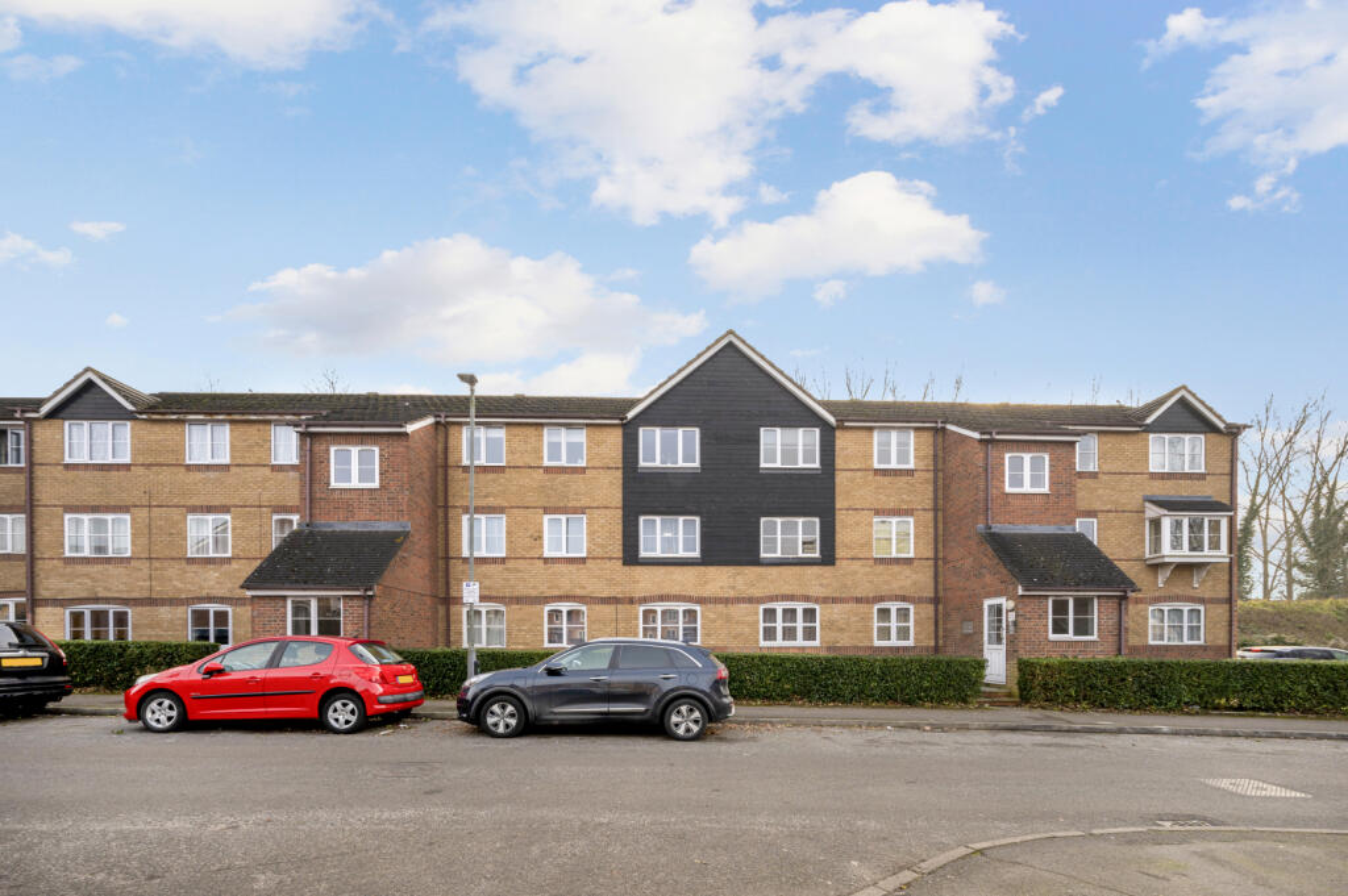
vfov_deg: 81.1
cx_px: 674
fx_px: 524
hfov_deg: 104.3
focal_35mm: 14
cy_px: 448
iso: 400
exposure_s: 1/60
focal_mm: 14
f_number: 16
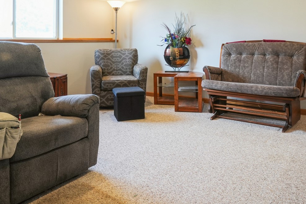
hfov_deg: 60.0
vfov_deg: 40.2
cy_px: 34
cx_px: 174
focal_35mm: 31
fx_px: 264
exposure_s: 1/20
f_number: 9
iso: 640
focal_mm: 18
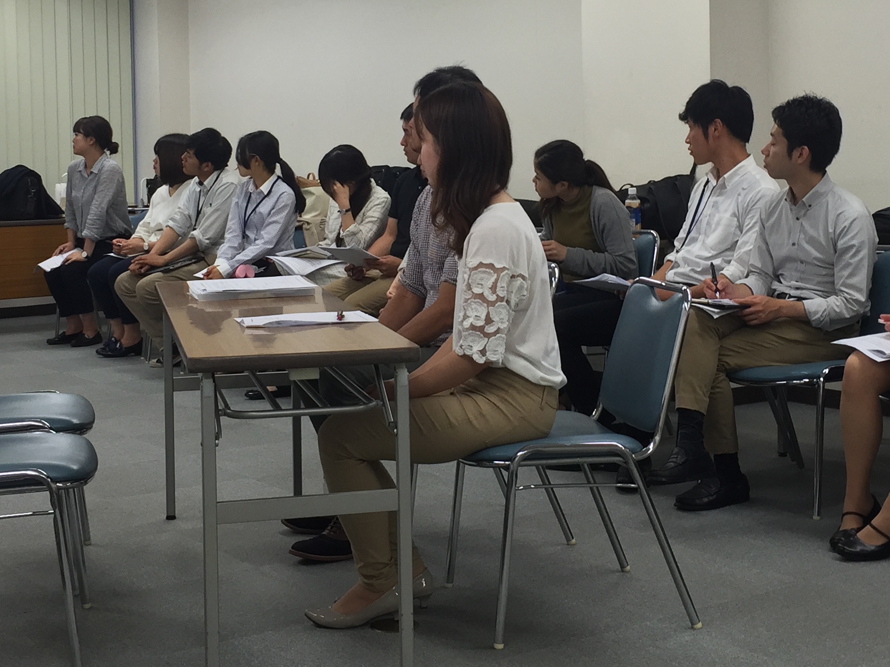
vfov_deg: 24.2
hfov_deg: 32.2
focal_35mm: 60
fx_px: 1542
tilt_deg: -1.4
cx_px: 477
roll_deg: -0.1
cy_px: 177
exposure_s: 1/60
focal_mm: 4.15
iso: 40
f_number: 2.2
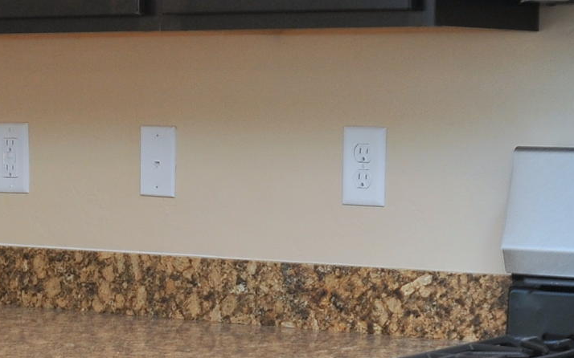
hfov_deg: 15.2
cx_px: 206
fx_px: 2143
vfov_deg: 9.5
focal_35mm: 137
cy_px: 280
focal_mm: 32
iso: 640
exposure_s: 1/30
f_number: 11
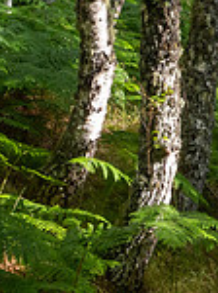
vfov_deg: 21.0
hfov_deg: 13.8
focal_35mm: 93
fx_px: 783
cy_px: 75
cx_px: 413
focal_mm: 12
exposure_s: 1/60
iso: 640
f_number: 7.1
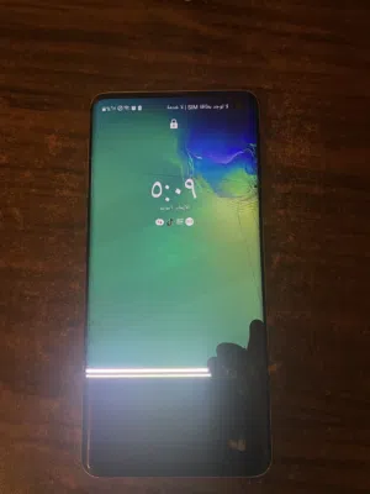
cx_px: 185
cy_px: 247
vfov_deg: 67.3
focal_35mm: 26
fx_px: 371
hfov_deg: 53.1
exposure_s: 1/25
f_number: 1.8
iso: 640
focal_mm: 4.25
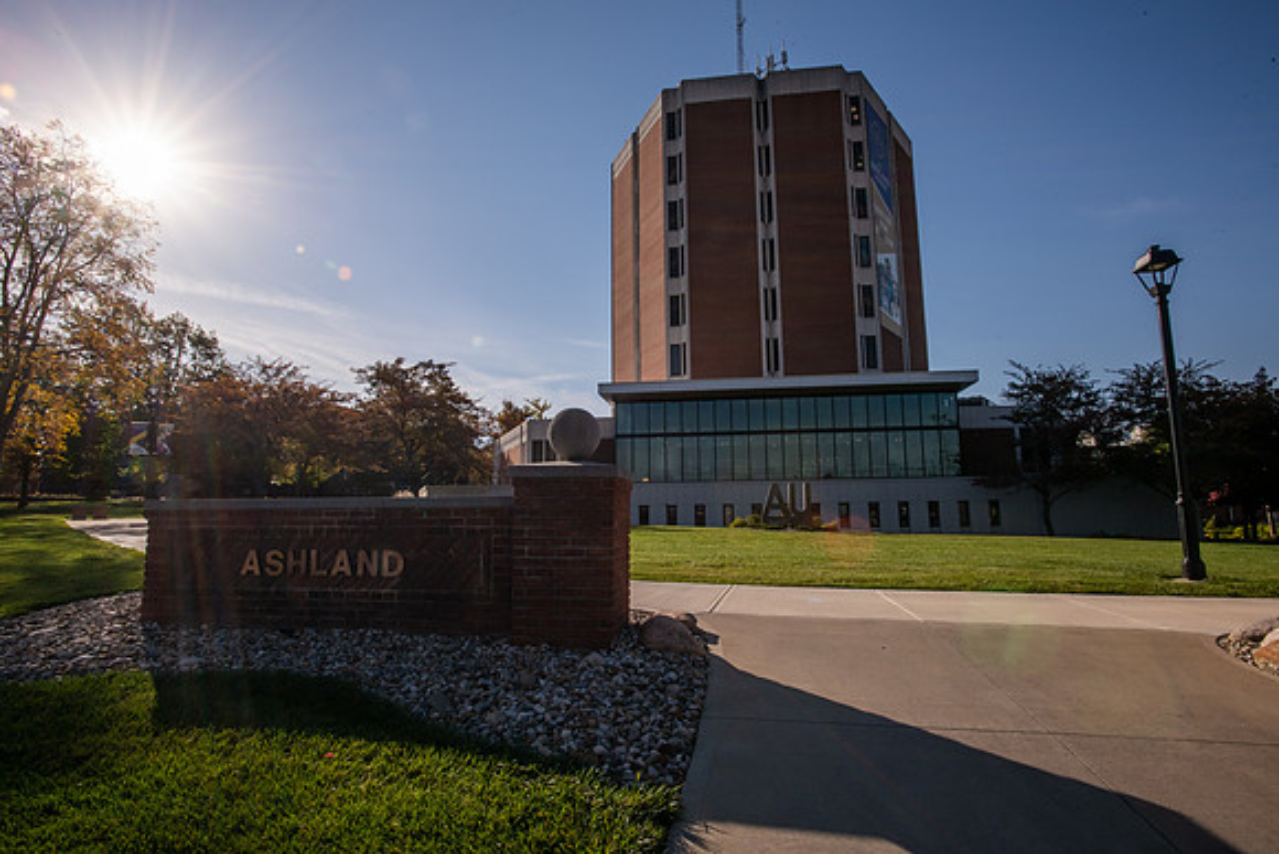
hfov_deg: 86.9
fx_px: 675
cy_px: 427
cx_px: 640
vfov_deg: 64.6
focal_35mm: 19
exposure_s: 1/320
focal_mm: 19
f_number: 22
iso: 250
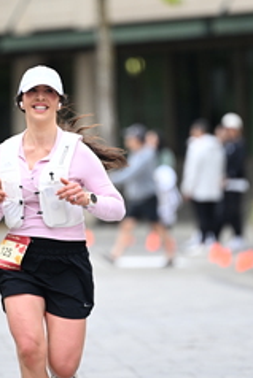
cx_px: 91
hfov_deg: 3.1
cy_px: 140
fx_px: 4621
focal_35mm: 439
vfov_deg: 4.7
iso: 640
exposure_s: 1/2000
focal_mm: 190
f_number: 2.8
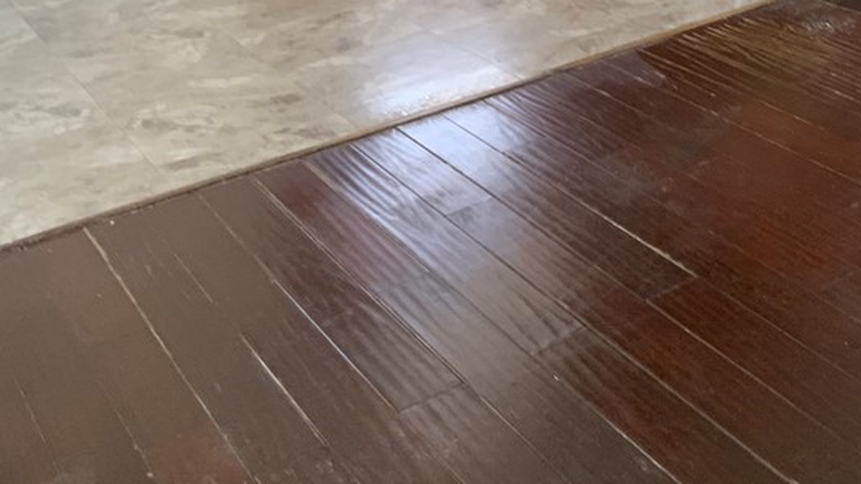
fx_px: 1370
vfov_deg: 19.5
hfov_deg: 33.6
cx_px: 717
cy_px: 11
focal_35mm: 60
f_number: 1.8
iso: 125
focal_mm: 3
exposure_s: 1/60
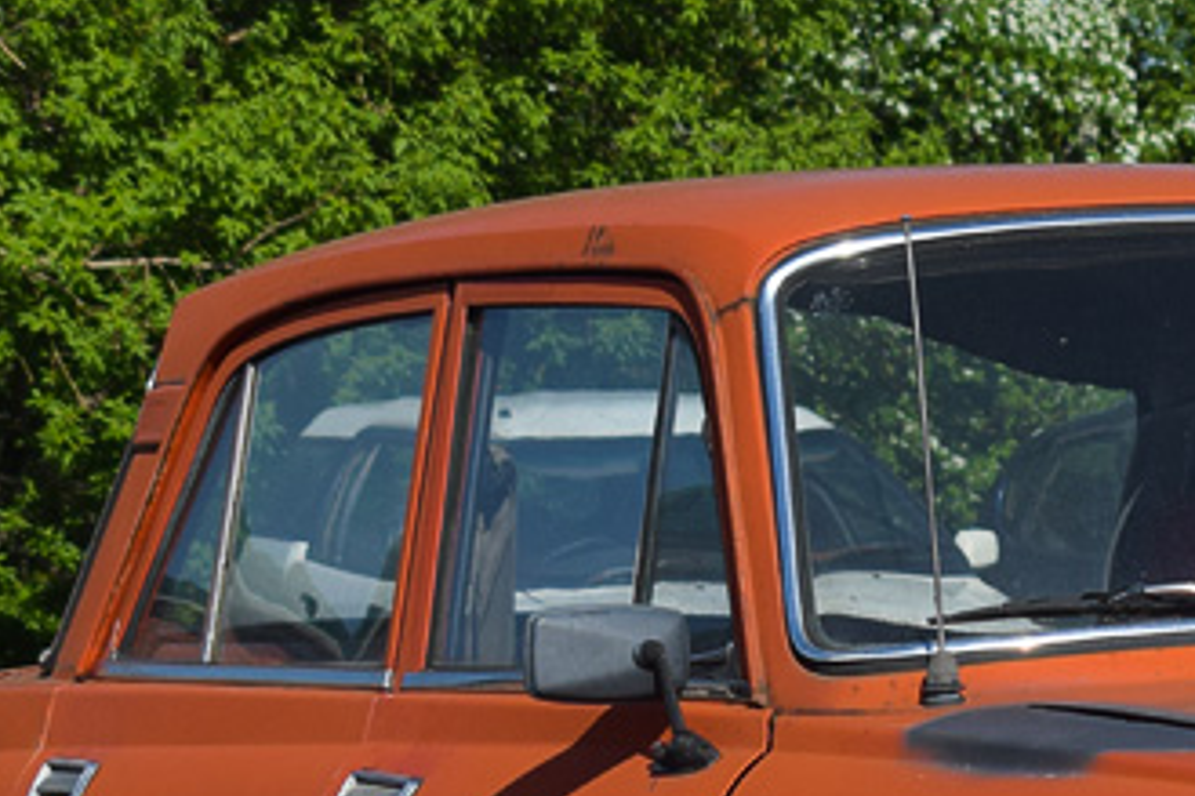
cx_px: 1475
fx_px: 7266
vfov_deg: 6.3
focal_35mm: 219
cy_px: 676
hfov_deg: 9.3
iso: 200
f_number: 7.1
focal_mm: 40
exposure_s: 1/1250
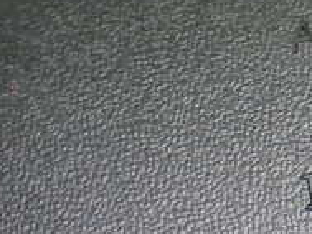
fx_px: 1434
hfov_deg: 11.9
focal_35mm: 159
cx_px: 469
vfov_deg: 9.3
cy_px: 97
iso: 1000
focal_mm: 9.01
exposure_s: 1/50
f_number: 3.2
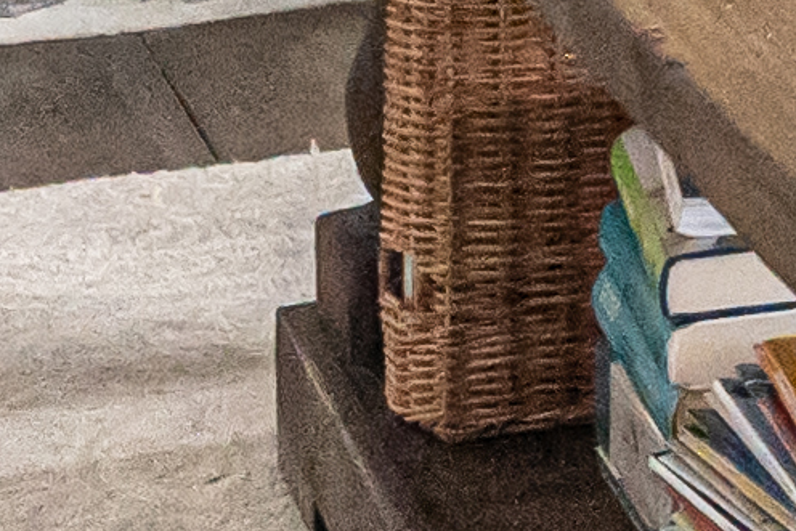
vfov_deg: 5.4
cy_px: -1102
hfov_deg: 7.6
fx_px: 5264
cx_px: 2370
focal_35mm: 238
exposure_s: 1/2.5
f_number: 8
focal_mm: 20
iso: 3200
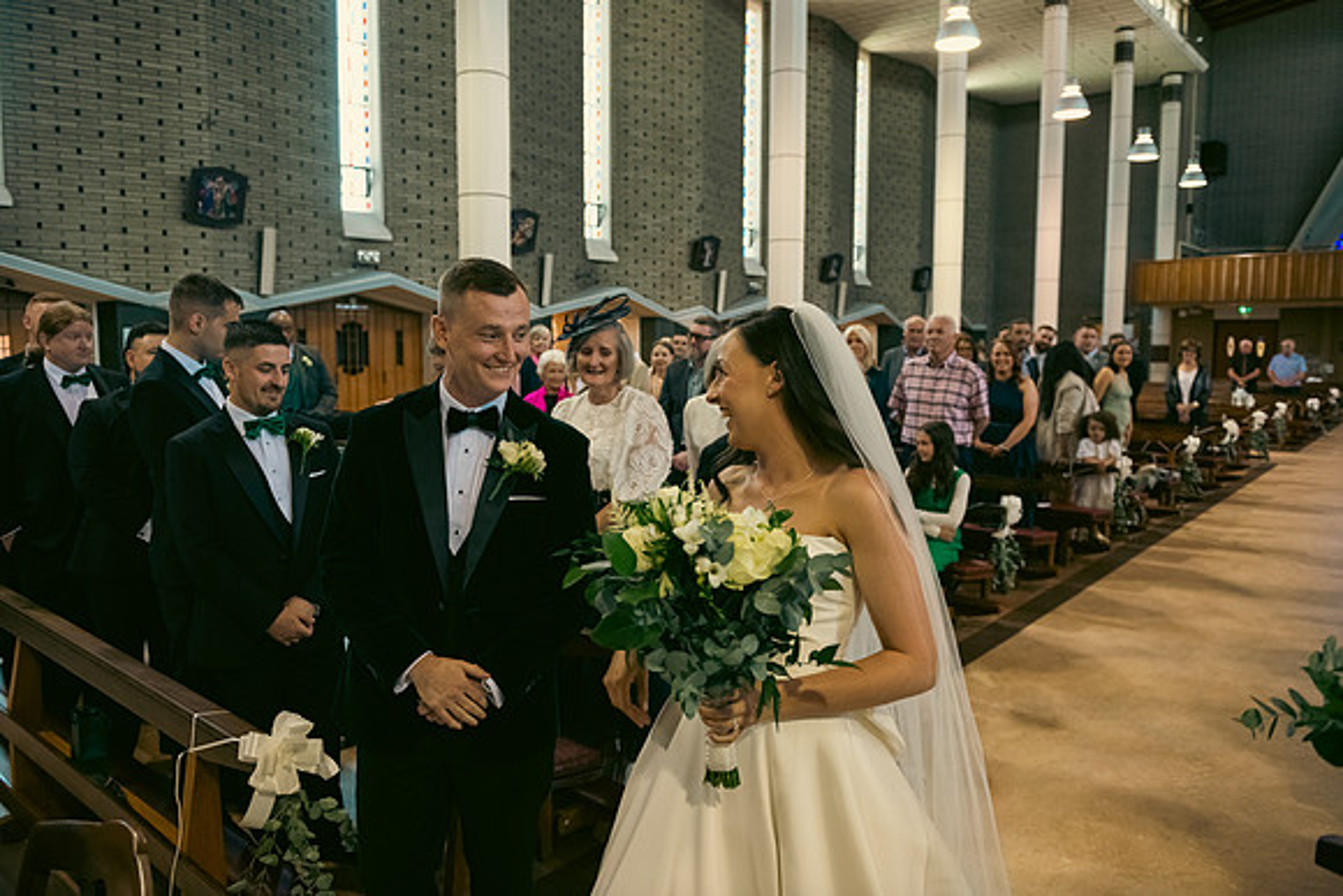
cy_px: 448
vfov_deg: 49.6
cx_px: 672
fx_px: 970
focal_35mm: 26
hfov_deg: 69.4
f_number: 3.5
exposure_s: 1/160
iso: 1000
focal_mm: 26
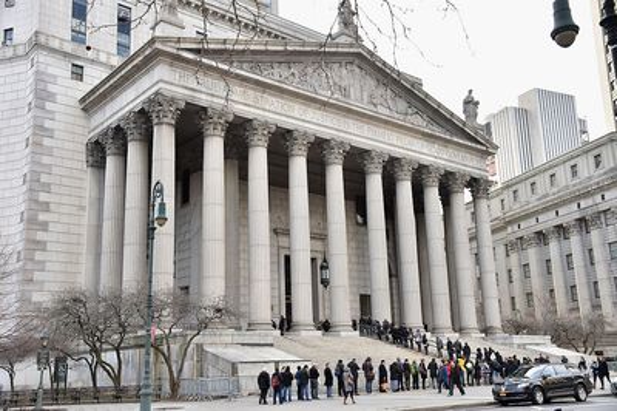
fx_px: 651
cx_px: 308
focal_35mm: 38
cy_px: 206
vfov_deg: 35.0
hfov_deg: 50.7
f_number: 5.6
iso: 800
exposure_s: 1/640
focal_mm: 38
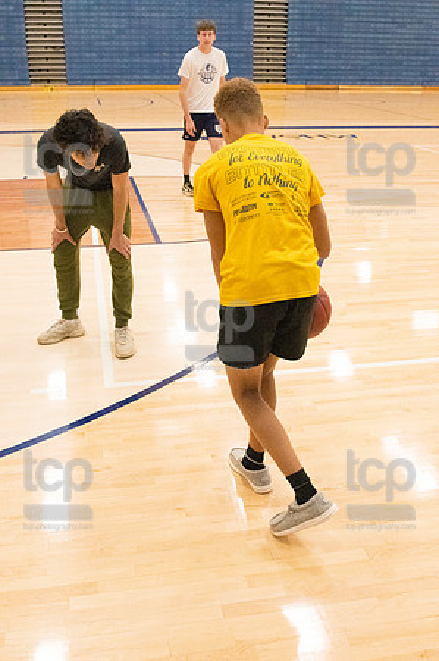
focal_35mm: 36
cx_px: 220
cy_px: 330
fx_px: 660
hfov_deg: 36.8
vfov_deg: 53.2
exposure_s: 1/400
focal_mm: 24
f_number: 5.6
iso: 10000
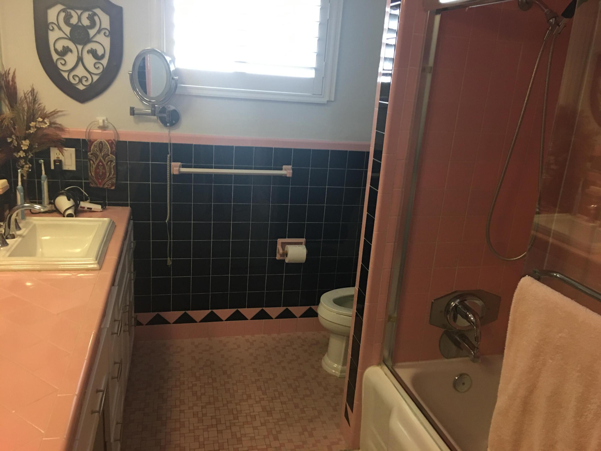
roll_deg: -3.3
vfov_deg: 48.2
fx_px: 503
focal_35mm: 29
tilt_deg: -15.8
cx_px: 300
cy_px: 226
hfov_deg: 61.7
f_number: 2.2
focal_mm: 4.15
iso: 100
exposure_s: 1/15
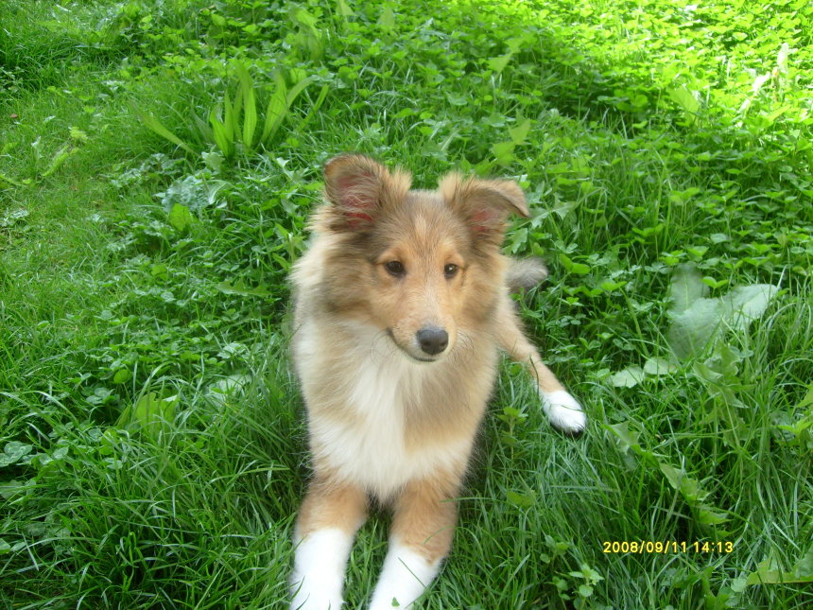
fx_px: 822
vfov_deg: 40.7
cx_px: 406
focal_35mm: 35
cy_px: 305
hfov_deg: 52.6
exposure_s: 1/250
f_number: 2.8
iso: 80
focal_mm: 5.8
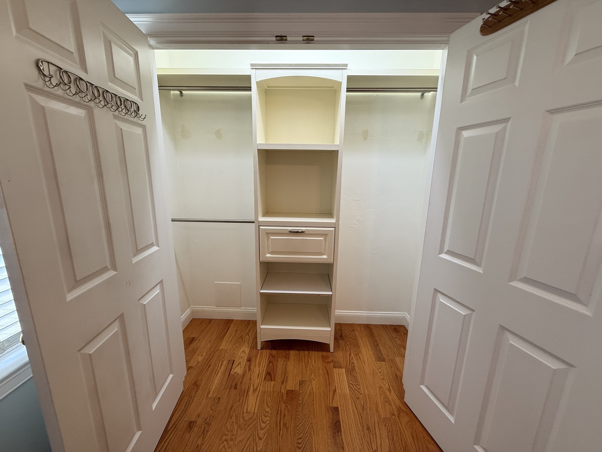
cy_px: 226
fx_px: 243
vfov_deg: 85.7
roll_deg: -1.1
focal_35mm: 14
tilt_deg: -12.4
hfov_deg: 102.1
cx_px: 301
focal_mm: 2.22
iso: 160
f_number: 2.2
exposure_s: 1/120
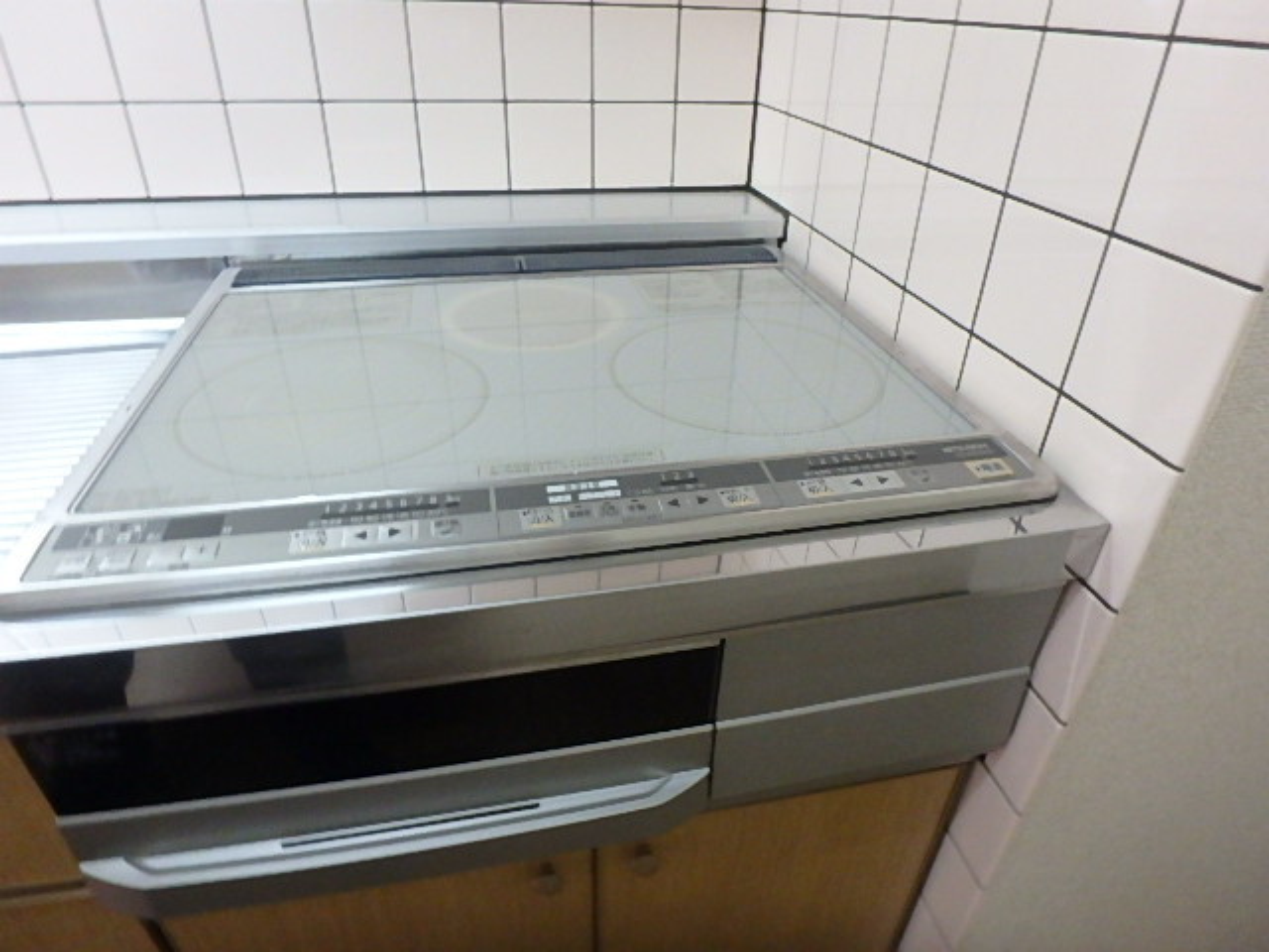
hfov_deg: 79.0
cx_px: 634
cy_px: 476
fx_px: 770
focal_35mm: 21
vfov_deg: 63.4
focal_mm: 3.7
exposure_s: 1/40
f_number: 3.5
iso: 800
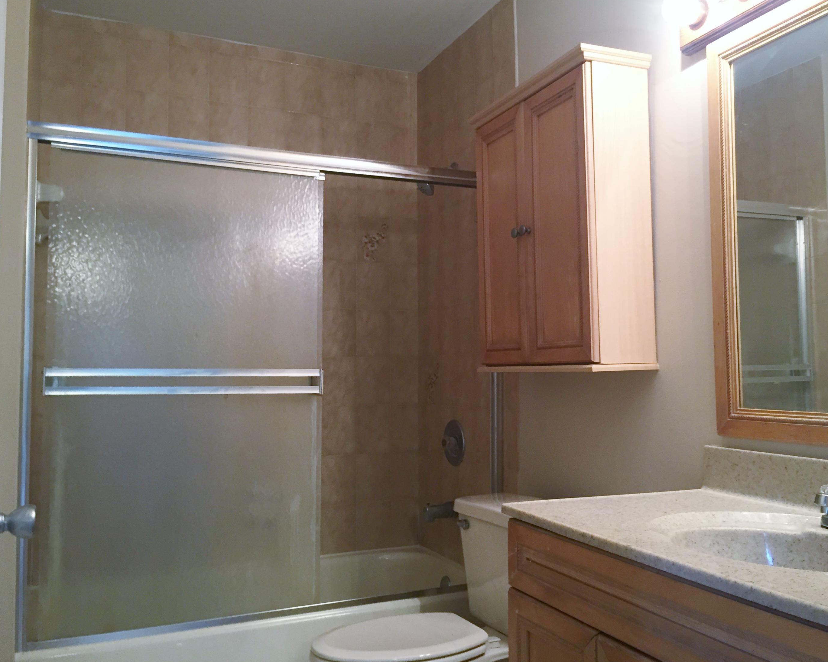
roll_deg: -0.2
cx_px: 438
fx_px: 760
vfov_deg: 47.1
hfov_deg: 57.1
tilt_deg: +1.8
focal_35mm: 31
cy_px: 331
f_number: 2.2
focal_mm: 4.15
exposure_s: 1/30
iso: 100
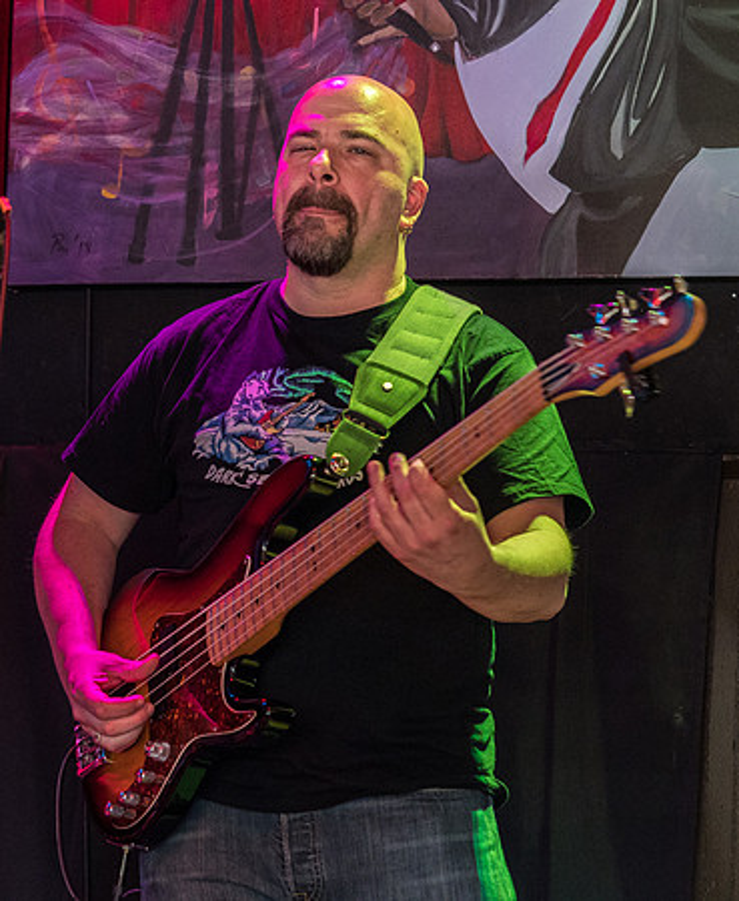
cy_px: 370
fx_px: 4258
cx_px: 313
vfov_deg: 12.1
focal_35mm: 158
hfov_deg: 9.9
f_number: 2.8
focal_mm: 52
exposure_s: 1/25
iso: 1250
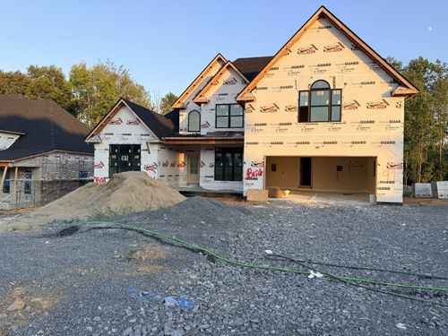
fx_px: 311
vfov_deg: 56.8
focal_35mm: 24
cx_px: 224
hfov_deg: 71.6
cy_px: 168
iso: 80
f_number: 1.78
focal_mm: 6.76
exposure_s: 1/1032
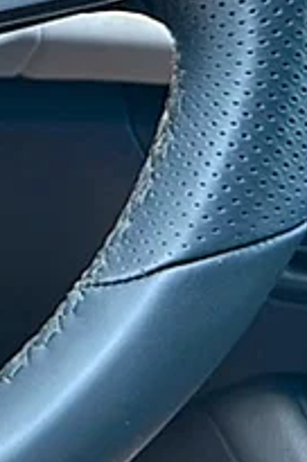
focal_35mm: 89
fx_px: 1142
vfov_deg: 21.6
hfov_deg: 12.2
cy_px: -60
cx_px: -424
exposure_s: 1/187
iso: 100
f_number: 1.78
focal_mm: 6.86
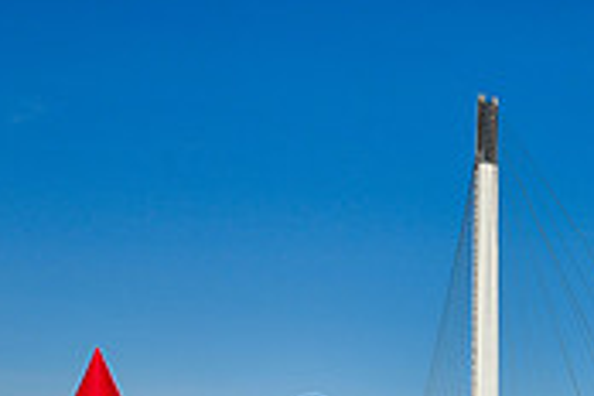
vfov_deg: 11.1
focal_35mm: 117
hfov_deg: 17.2
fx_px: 1930
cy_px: 647
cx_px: 567
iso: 200
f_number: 10
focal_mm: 35
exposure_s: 1/400
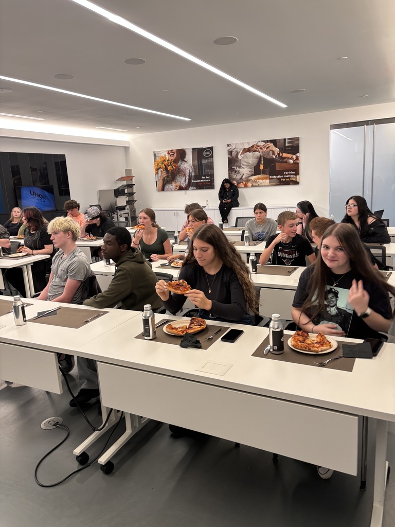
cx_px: 198
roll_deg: +2.8
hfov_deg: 53.1
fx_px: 396
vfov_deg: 67.3
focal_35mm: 26
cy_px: 264
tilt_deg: -12.3
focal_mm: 5.96
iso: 100
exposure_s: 1/60
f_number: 1.6
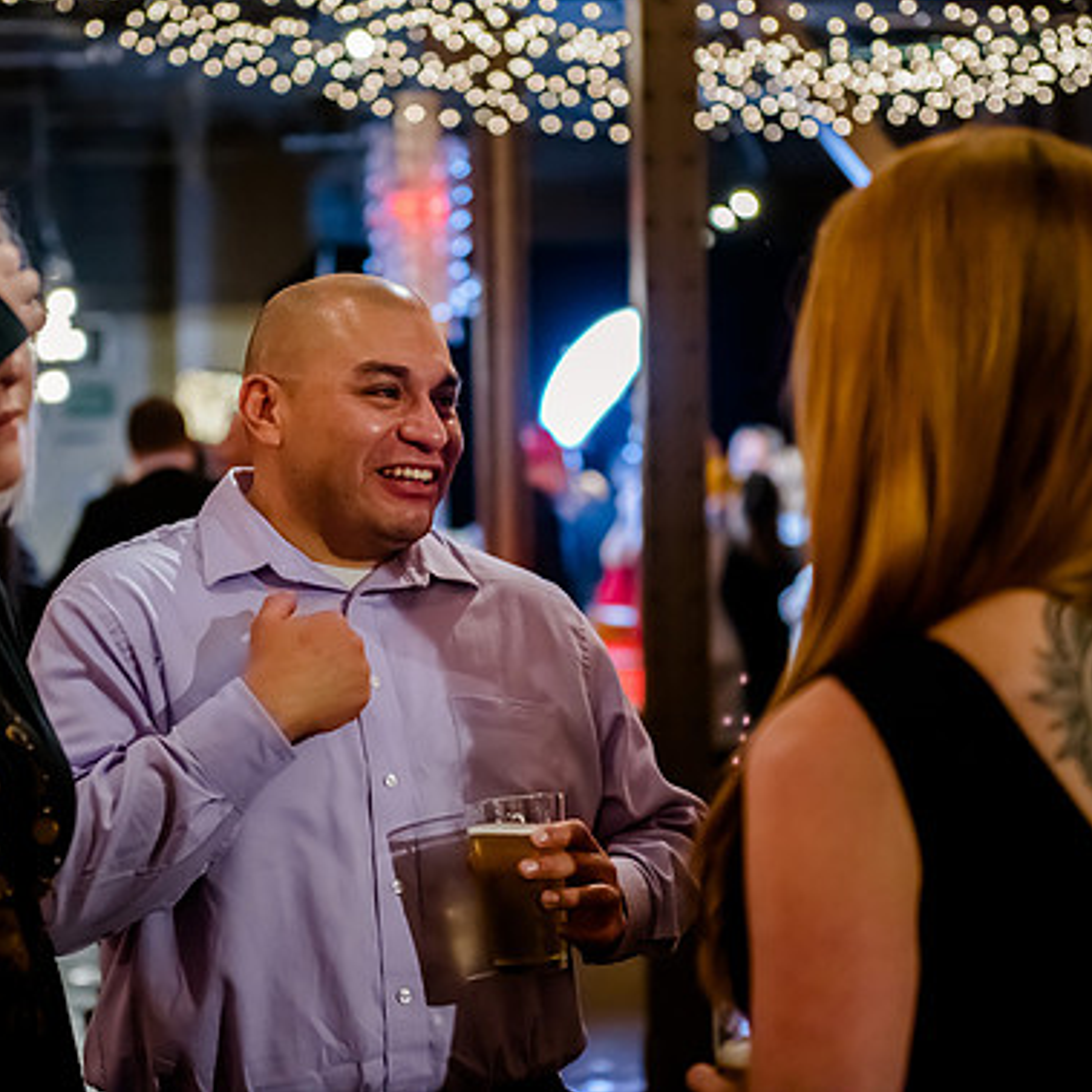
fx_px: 3248
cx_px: 389
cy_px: 537
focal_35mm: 91
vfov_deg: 19.1
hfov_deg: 19.0
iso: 5000
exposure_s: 1/160
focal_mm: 70
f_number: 2.8
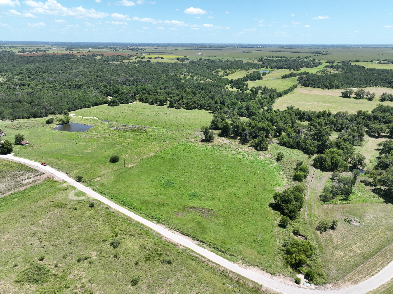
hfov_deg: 71.6
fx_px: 272
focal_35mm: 24
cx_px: 196
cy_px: 147
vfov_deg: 56.8
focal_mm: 12.29
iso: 130
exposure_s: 1/1250
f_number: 2.8
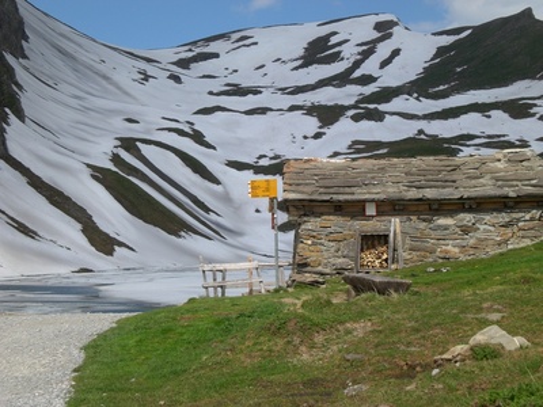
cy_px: 204
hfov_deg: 26.0
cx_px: 272
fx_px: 1176
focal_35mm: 75
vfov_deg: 19.6
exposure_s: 1/320
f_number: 6.4
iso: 50
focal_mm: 12.47
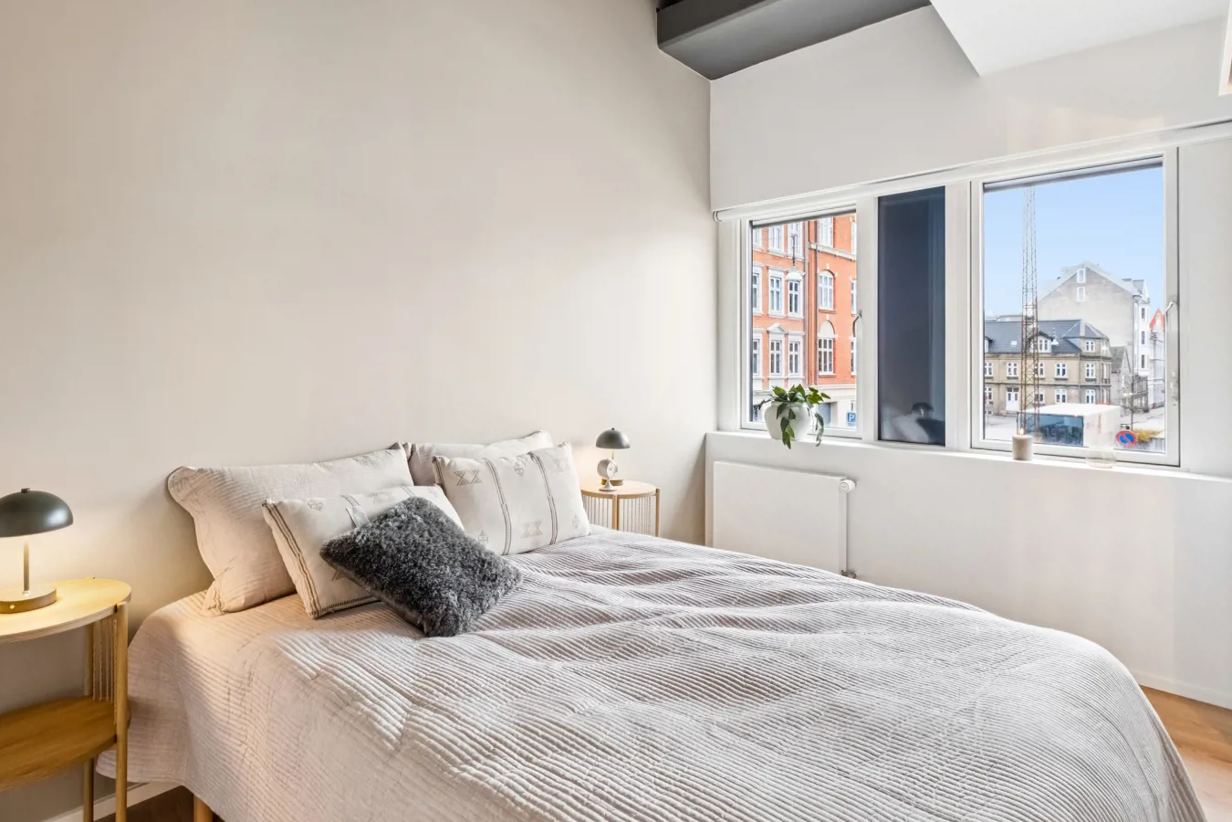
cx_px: 601
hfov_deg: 90.0
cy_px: 376
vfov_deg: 67.3
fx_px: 616
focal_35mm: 18
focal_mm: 10
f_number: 8
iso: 800
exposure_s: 1/1.25
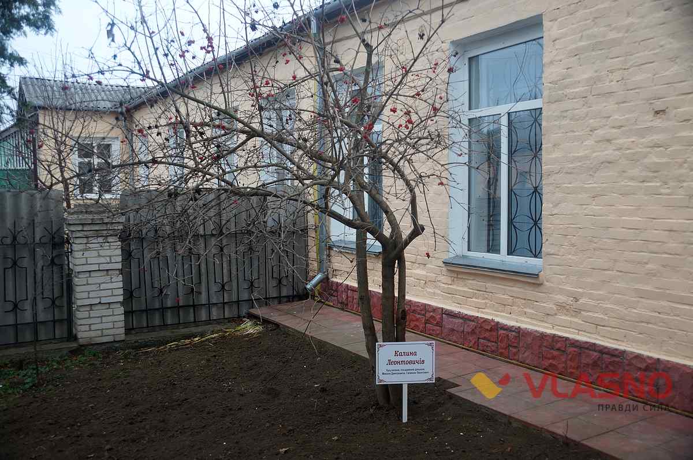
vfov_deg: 39.9
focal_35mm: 33
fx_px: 634
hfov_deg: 57.3
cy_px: 230
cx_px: 346
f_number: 4
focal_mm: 22
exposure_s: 1/60
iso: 160
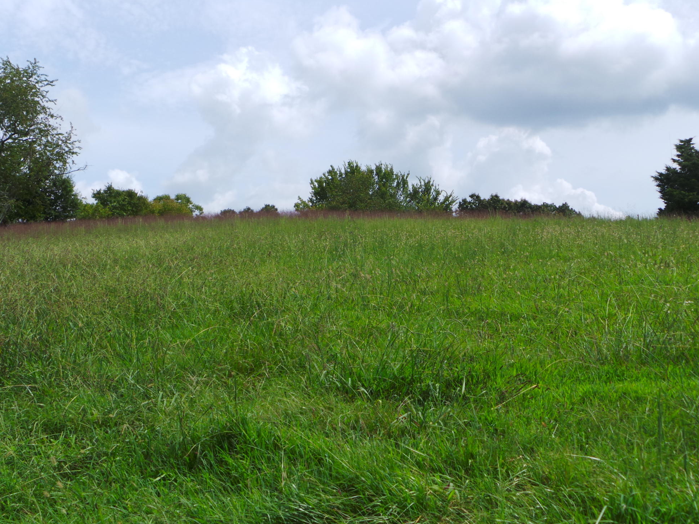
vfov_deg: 28.0
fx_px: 1050
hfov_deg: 36.8
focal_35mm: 52
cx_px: 354
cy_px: 258
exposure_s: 1/1000
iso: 100
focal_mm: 9.2
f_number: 3.8
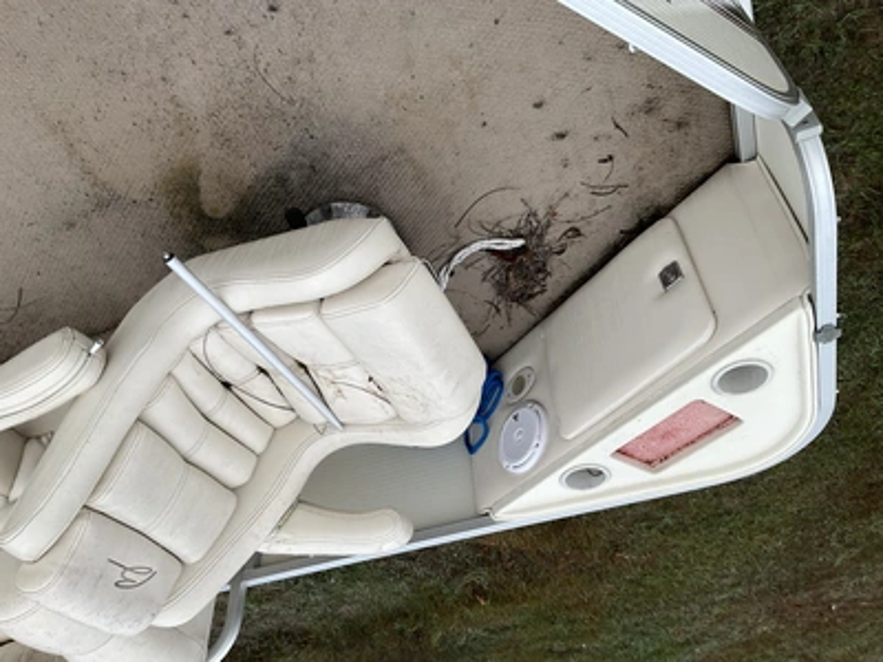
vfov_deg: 48.2
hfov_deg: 61.7
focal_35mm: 29
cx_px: 442
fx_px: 740
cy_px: 331
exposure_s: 1/193
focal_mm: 3
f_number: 1.8
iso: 20
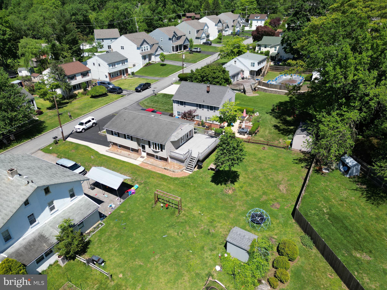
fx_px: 268
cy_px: 145
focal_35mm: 24
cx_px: 194
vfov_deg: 56.8
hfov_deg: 71.6
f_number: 1.7
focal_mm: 6.72
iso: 110
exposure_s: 1/2500
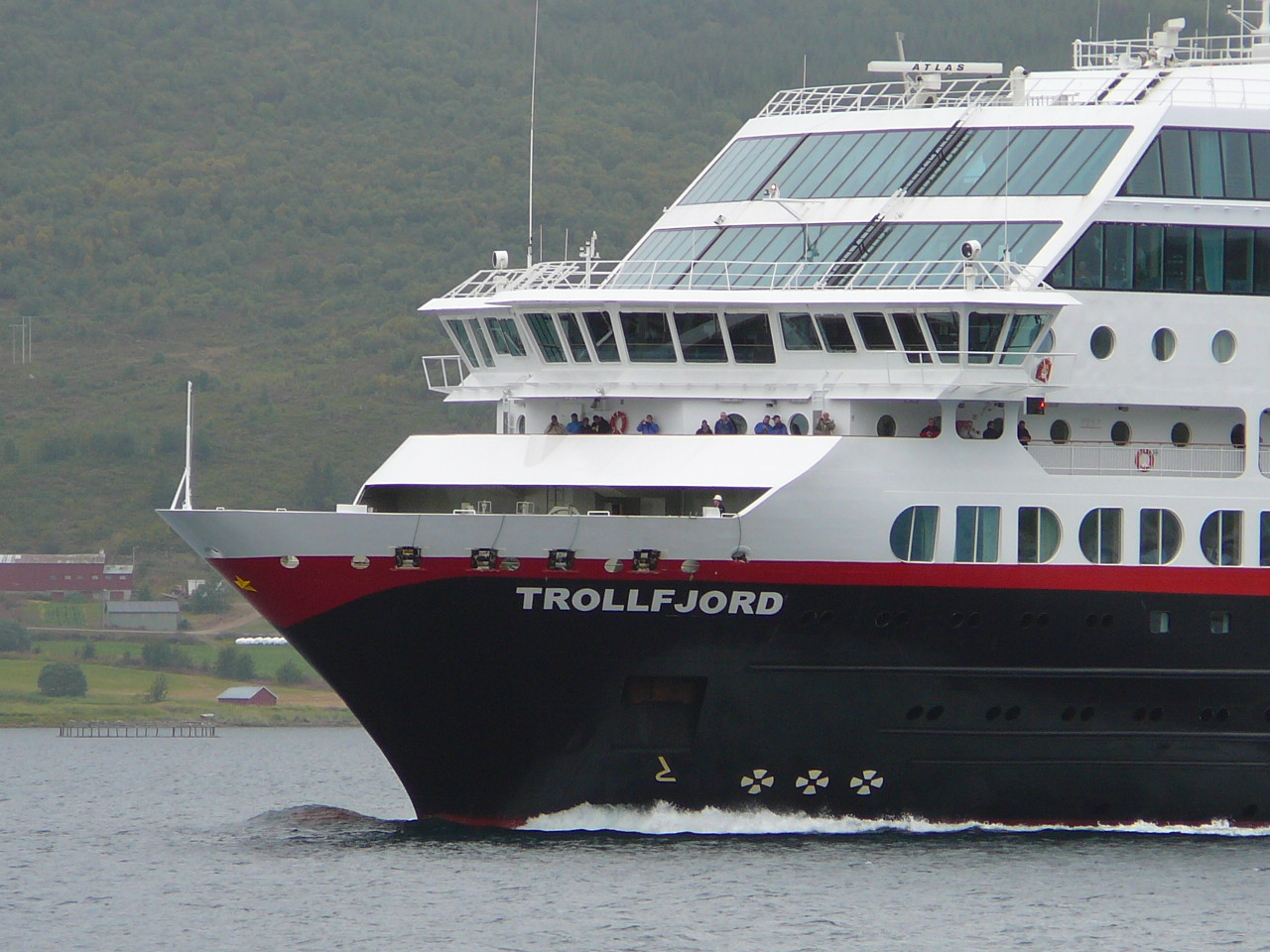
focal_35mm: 320
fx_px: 11740
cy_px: 476
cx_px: 635
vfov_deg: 4.6
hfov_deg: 6.2
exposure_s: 1/160
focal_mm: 38
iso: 80
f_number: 4.1
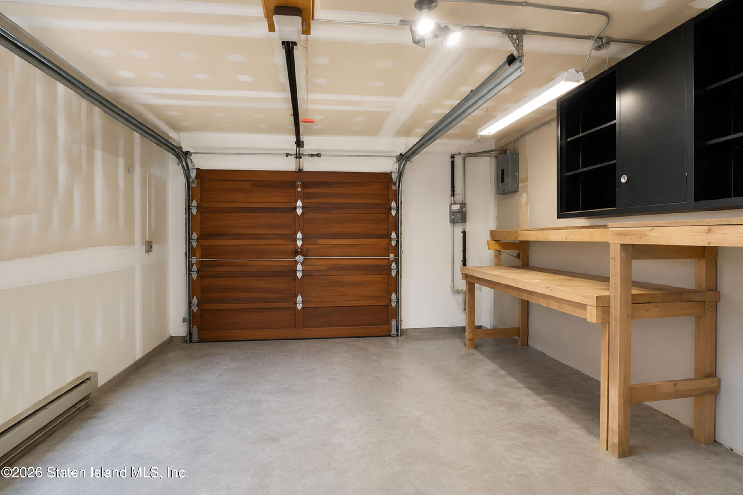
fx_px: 310
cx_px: 372
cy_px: 248
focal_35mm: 15
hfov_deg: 100.4
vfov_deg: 77.3
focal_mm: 10
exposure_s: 1/60
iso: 2000
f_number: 7.1
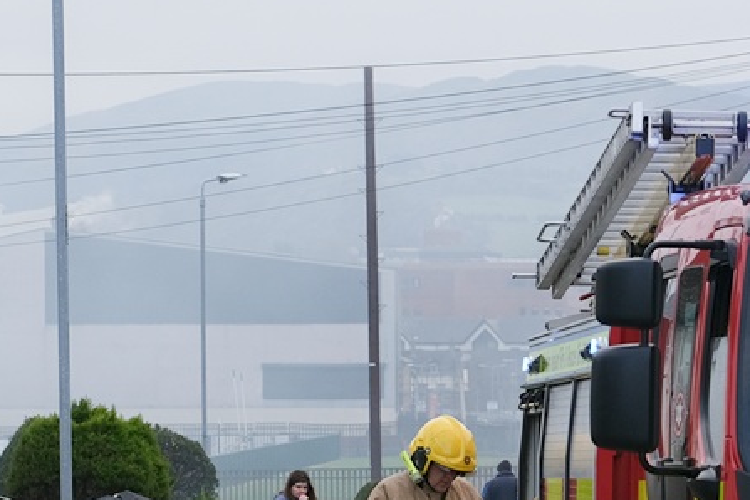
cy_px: 498
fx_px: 4291
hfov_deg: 10.0
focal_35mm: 206
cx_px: 641
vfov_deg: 6.6
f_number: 4
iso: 400
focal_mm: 66
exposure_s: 1/750
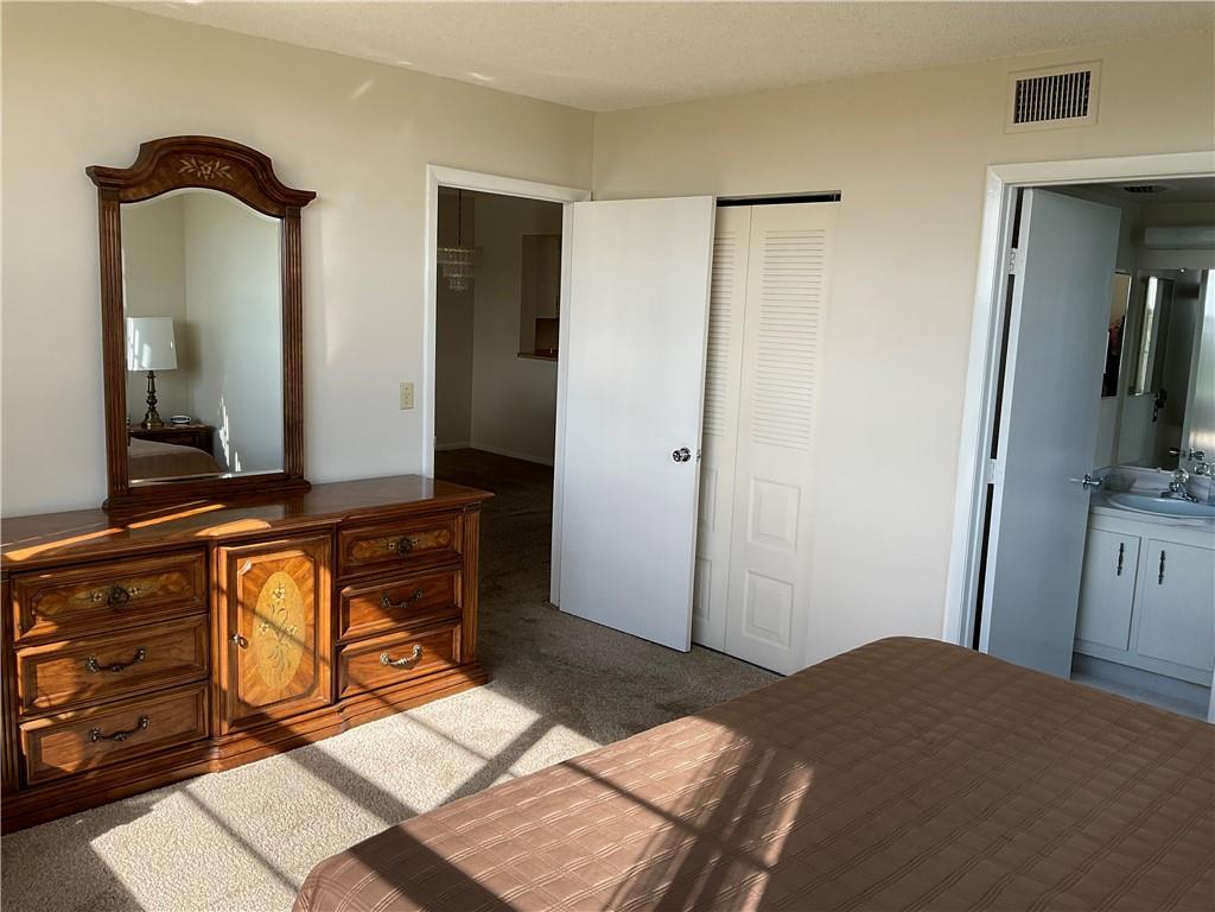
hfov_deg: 61.7
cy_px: 456
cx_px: 608
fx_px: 1018
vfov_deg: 48.2
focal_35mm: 29
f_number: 1.8
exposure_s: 1/180
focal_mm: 3
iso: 16
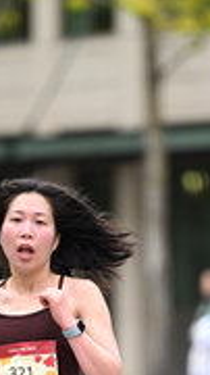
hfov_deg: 1.9
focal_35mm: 639
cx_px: 109
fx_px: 6338
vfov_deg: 3.4
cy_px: 354
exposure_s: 1/2000
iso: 640
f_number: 2.8
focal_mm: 200
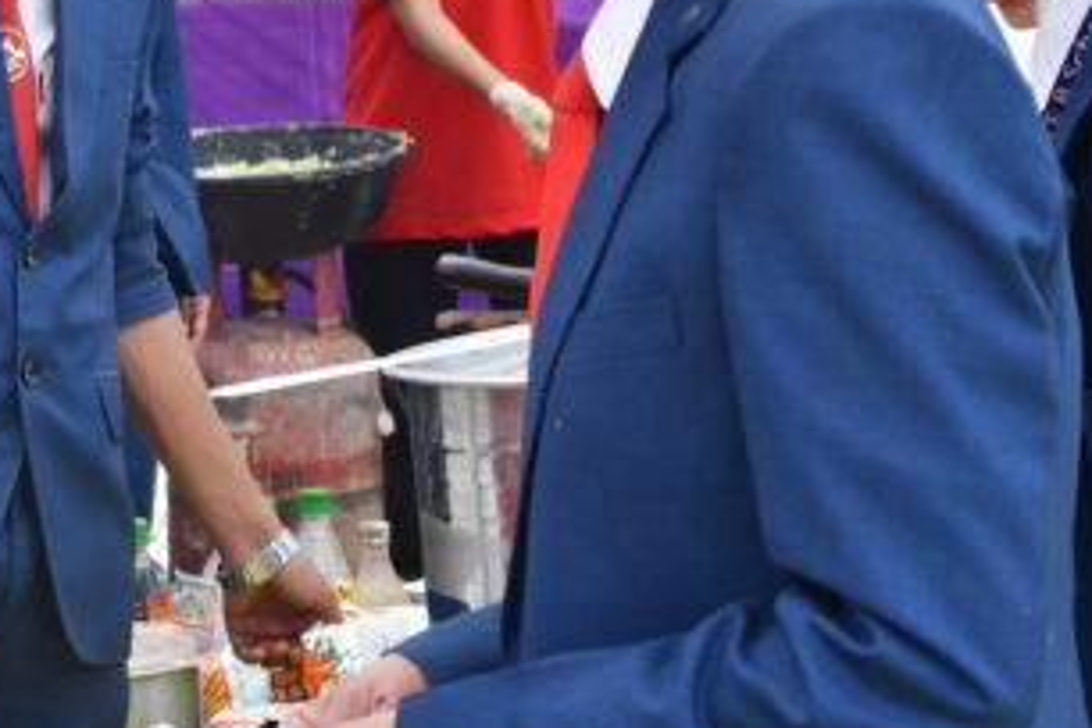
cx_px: -54
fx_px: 5702
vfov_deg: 7.3
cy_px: 318
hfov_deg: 10.8
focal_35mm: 188
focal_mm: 50
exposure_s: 1/250
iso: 400
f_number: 5.6
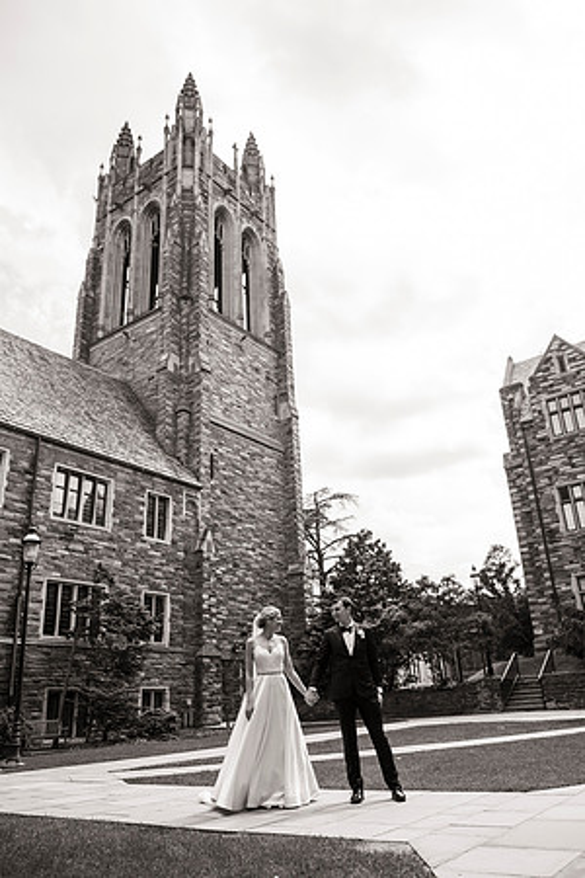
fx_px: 658
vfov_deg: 67.4
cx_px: 292
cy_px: 439
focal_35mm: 27
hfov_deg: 47.9
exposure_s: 1/2000
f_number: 4
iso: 400
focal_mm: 27
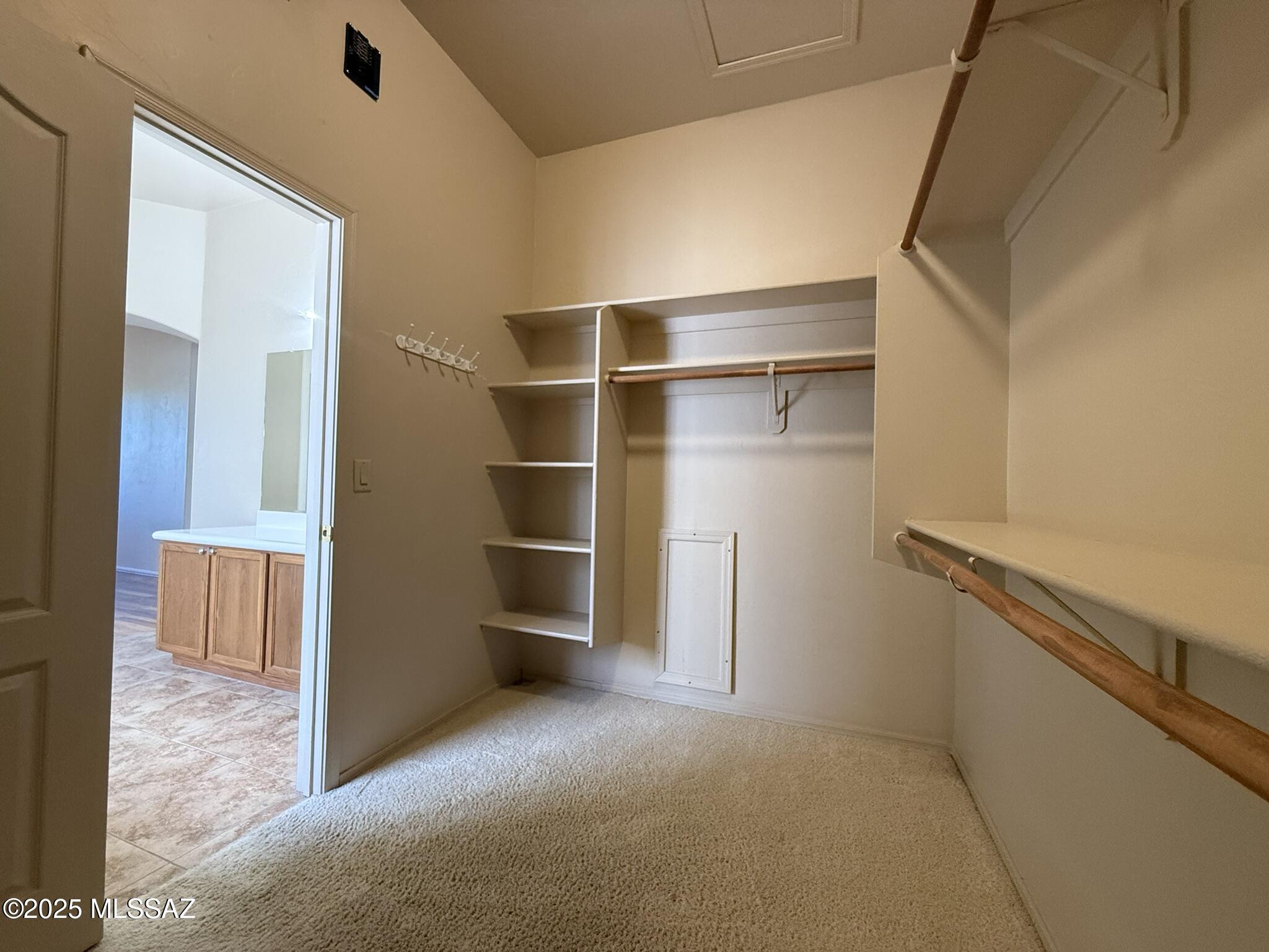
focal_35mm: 14
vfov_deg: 85.7
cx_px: 634
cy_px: 476
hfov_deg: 102.1
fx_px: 513
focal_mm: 2.22
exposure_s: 1/60
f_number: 2.2
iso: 400
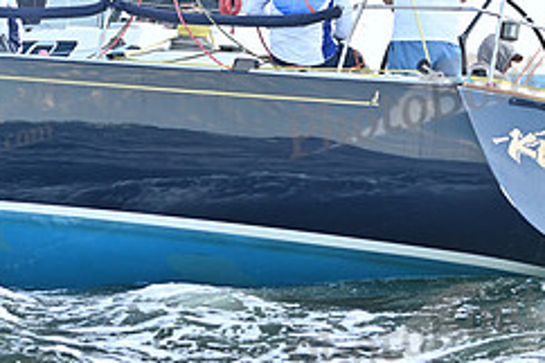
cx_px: 171
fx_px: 2542
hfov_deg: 12.2
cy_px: 15
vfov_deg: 8.1
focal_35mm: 168
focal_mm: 70
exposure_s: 1/1250
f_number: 3.2
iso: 250
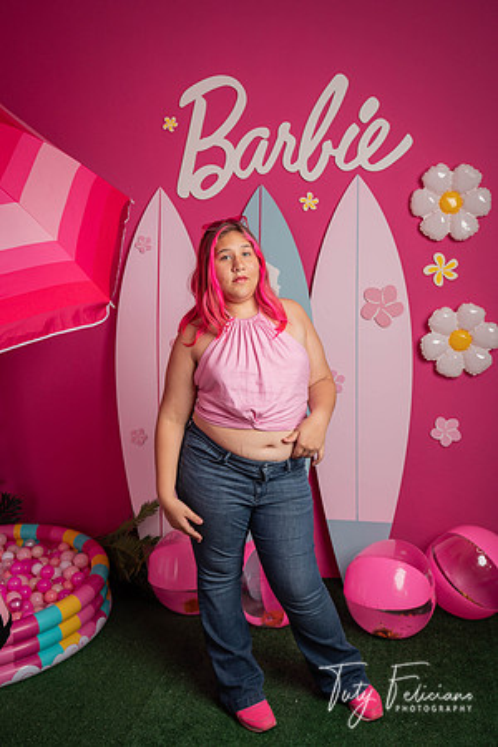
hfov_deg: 37.9
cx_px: 249
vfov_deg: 54.4
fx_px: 726
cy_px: 374
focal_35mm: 35
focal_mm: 35
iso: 200
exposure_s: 1/100
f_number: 4.5
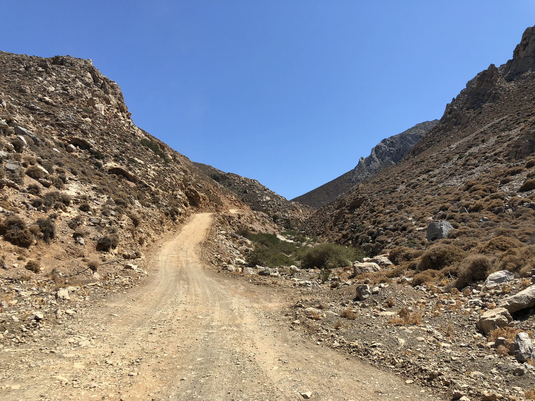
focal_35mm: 28
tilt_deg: +9.4
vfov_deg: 49.7
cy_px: 200
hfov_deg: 63.4
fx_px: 433
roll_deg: -0.7
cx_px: 268
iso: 20
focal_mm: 4
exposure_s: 1/2183
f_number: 1.8
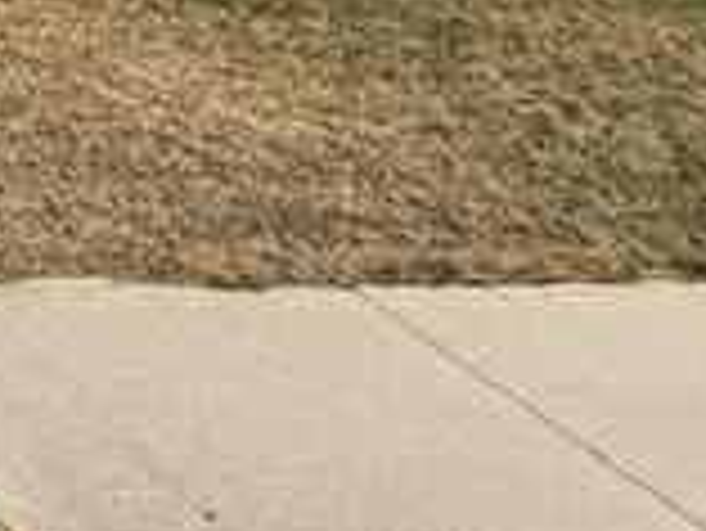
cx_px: -463
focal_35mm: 57
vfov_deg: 19.0
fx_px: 1163
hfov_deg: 23.4
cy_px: -446
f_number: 2.2
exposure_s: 1/3891
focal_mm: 2.22
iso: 50
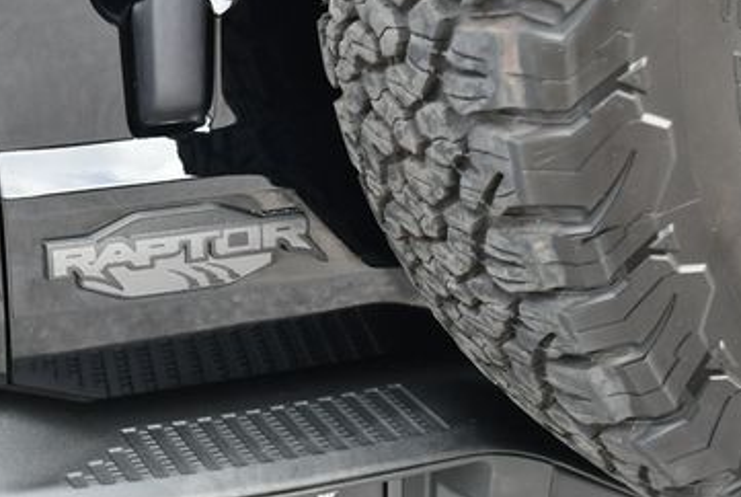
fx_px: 1752
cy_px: 331
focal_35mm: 85
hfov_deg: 23.7
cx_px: 197
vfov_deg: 16.1
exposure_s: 1/250
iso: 400
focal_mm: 24
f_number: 4
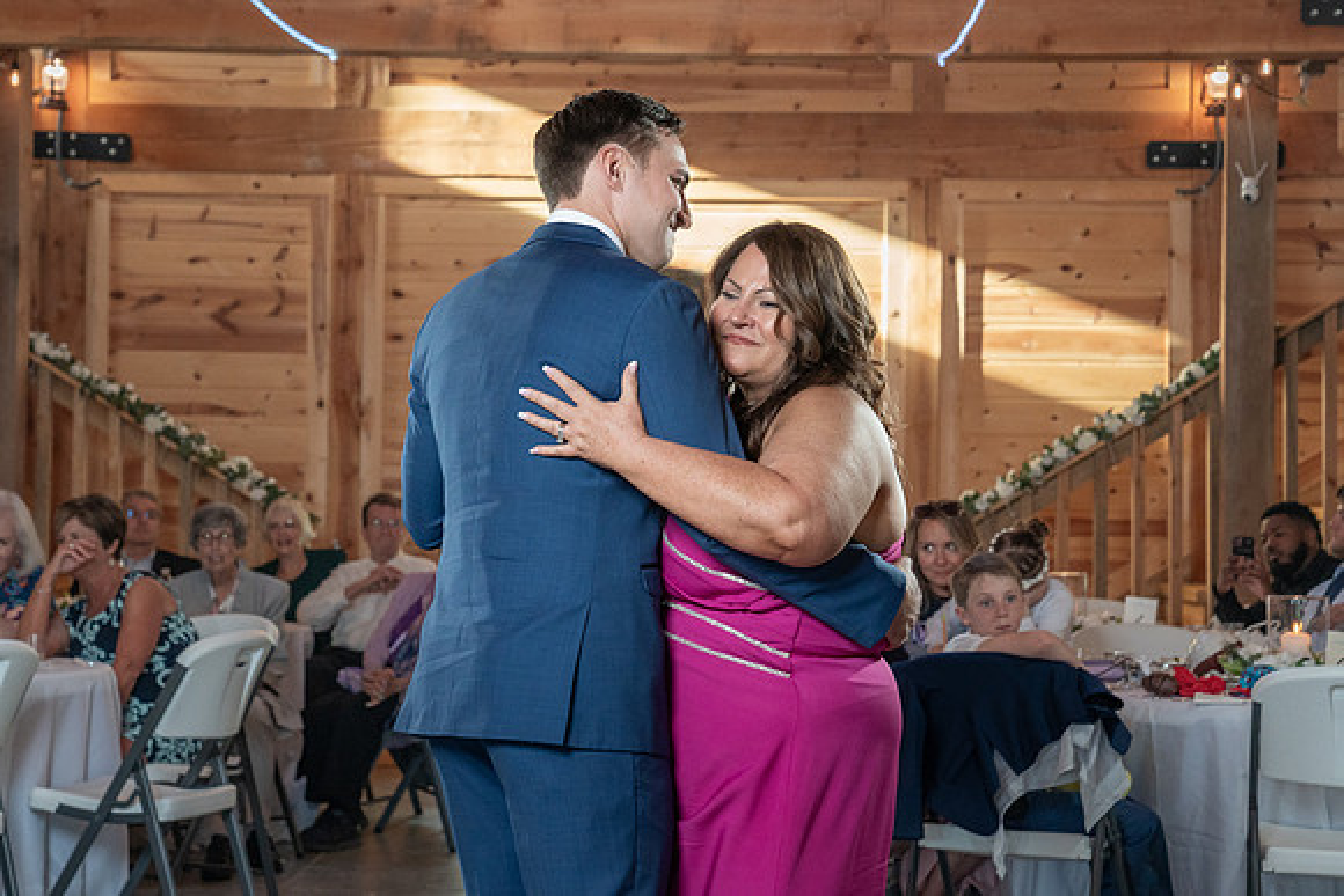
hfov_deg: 25.5
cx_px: 683
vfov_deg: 17.2
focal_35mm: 80
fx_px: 2971
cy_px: 395
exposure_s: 1/200
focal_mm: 70
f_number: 5.6
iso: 2000
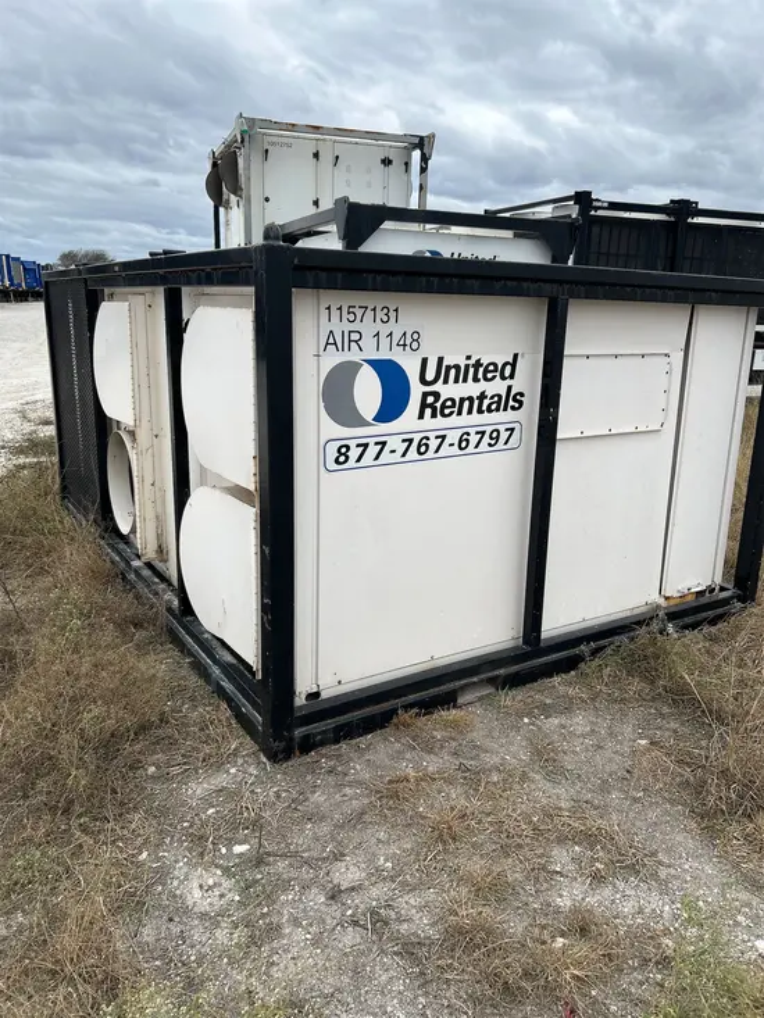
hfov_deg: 53.1
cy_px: 509
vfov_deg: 67.3
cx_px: 382
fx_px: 765
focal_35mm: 26
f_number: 1.5
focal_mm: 5.7
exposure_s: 1/1838
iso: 50
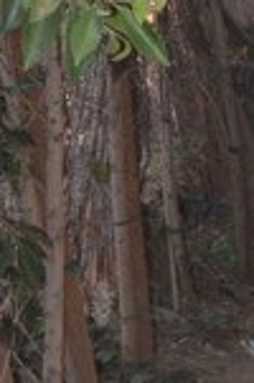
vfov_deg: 7.9
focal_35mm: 260
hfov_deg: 5.2
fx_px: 2764
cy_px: -98
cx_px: 395
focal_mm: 24
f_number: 4.5
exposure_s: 1/100
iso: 400
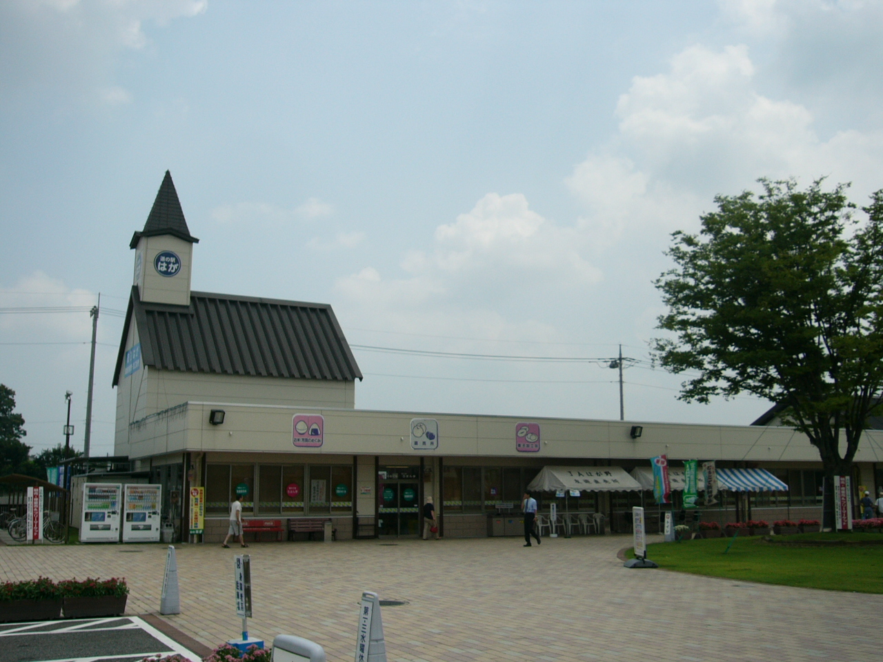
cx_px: 442
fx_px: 893
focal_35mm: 35
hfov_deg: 52.6
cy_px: 331
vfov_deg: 40.7
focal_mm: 5.8
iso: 50
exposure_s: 1/250
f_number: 8
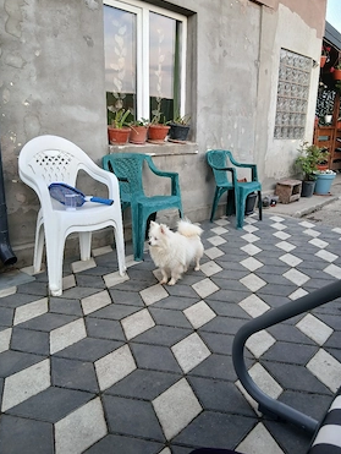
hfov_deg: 49.8
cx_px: 176
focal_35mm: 28
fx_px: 367
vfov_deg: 63.4
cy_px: 219
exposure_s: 1/50.3
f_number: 1.8
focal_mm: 3.98
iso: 32
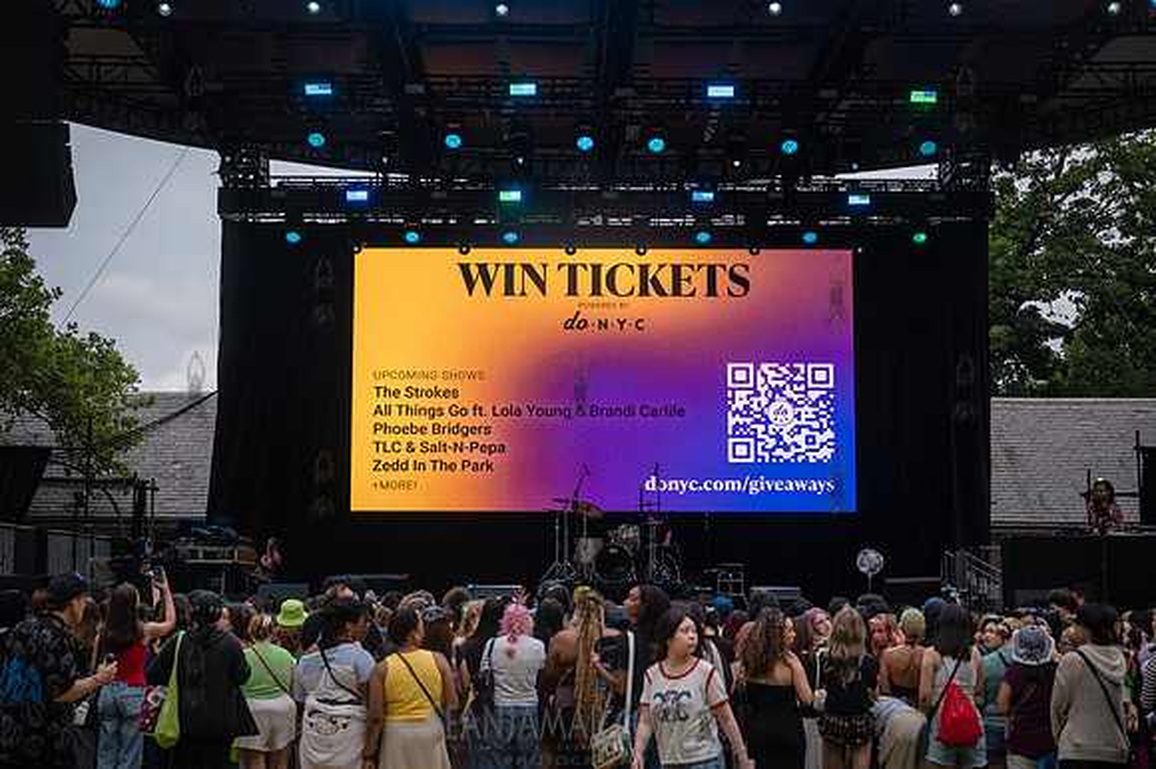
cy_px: 384
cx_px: 578
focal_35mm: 52
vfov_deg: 25.9
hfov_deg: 38.1
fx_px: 1672
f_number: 4.5
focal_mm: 51
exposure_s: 1/2000
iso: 1250
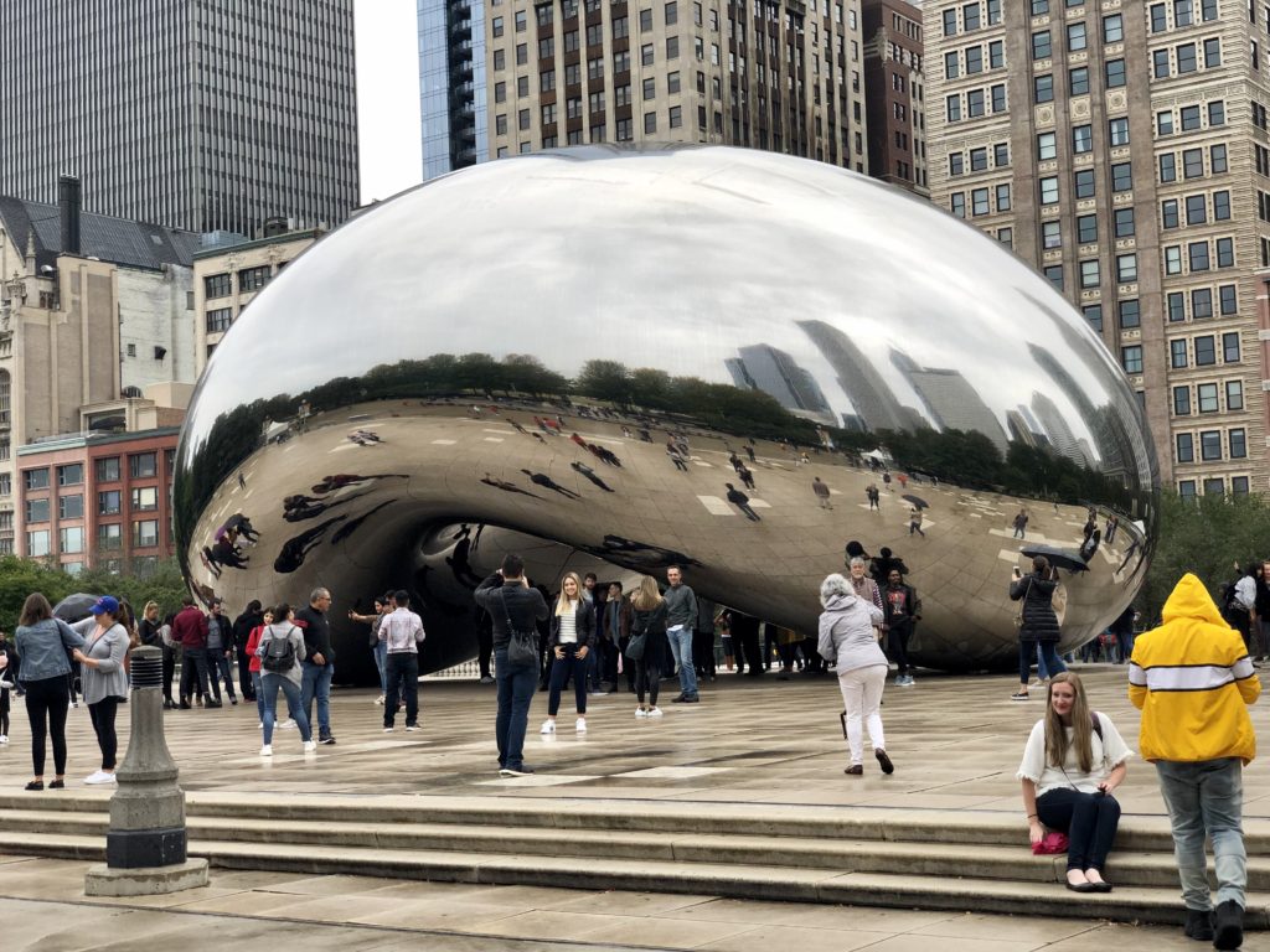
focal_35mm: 52
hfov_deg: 36.8
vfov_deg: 28.0
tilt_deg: +5.5
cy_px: 476
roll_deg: +2.6
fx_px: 1908
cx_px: 635
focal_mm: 6
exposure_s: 1/120
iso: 25
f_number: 2.4
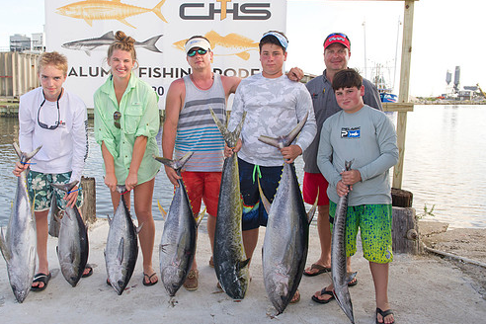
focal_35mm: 33
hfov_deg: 57.0
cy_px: 142
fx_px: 445
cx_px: 212
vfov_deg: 39.9
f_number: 8
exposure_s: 1/250
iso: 400
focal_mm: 28
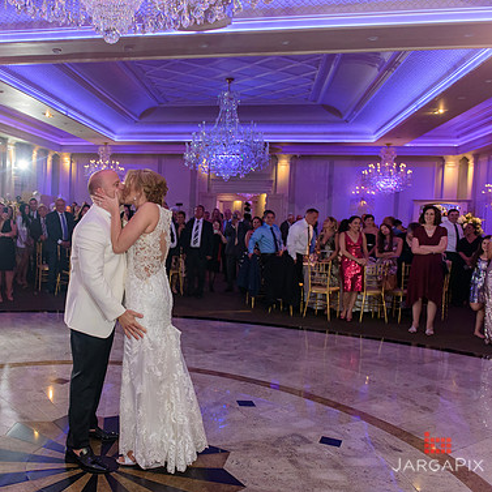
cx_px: 138
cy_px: 247
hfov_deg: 47.1
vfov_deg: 48.5
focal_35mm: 34
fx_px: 547
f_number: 3.2
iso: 1600
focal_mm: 26
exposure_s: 1/125
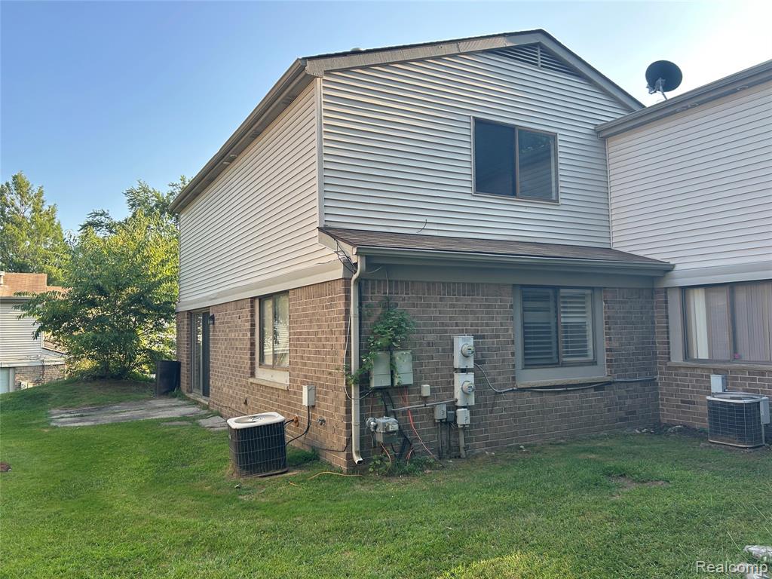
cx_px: 386
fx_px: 580
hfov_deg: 67.3
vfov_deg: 53.1
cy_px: 290
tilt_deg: +4.2
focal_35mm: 26
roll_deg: +1.4
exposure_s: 1/594
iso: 50
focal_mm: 5.7
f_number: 1.5
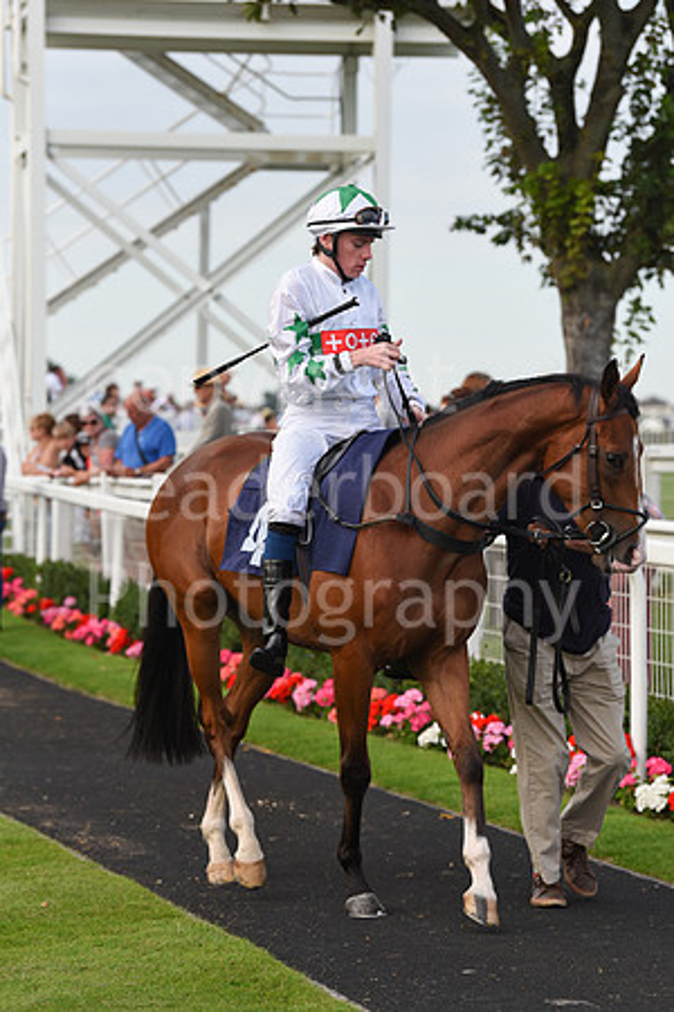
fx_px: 3931
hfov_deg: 9.8
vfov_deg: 14.7
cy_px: 506
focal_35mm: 140
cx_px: 337
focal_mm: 140
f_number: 5
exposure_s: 1/1600
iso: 500
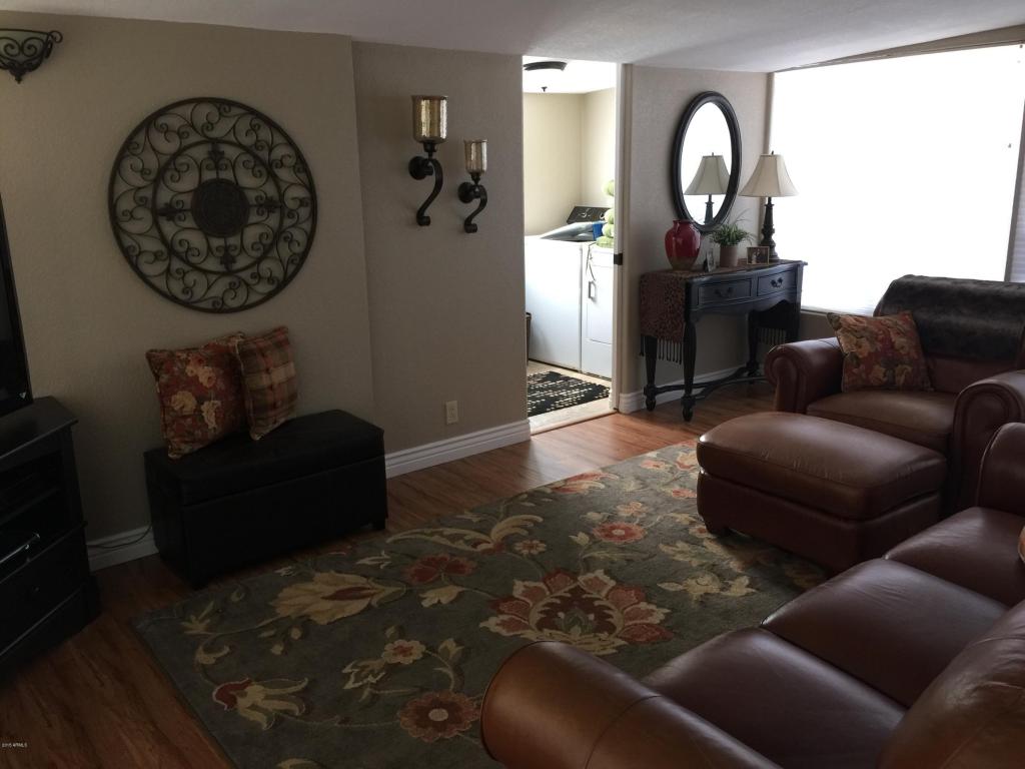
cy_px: 384
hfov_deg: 61.7
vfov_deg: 48.2
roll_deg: +1.6
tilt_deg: -15.2
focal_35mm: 29
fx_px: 859
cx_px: 512
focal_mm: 4.15
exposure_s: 1/15
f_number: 2.2
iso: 50
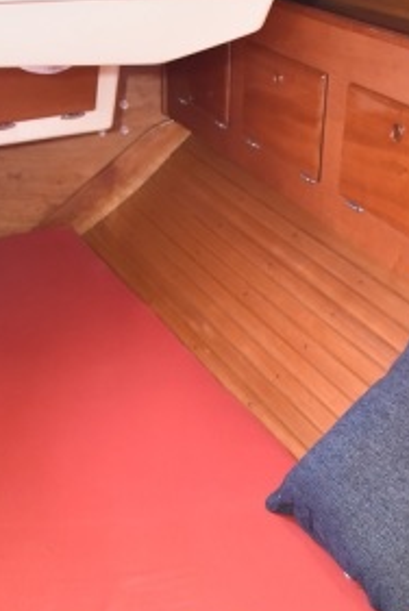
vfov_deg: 30.4
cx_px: 110
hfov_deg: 21.1
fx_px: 1088
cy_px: 518
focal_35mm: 64
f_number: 4
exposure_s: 1/60
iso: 3200
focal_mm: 30
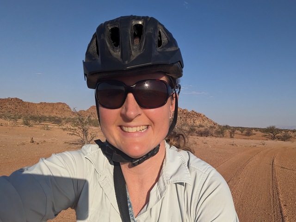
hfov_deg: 79.0
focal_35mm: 21
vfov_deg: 63.4
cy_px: 111
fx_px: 180
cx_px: 148
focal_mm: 2.74
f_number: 2.2
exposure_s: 1/1916
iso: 40
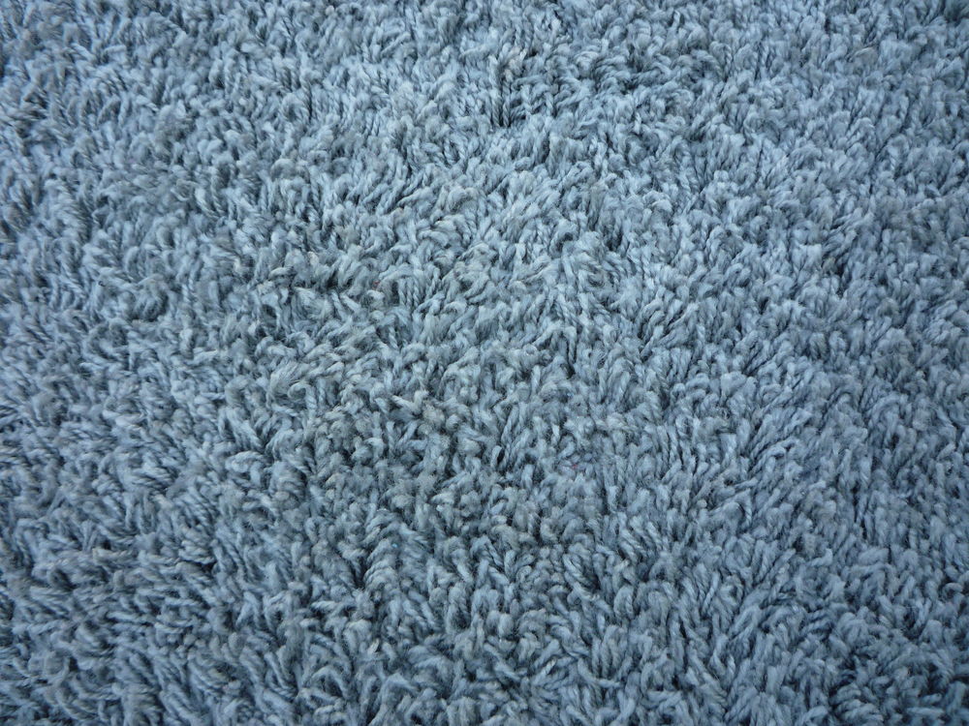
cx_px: 484
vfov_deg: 46.8
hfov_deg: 60.0
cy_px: 363
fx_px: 840
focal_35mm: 30
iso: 100
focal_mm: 5.2
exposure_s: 1/100
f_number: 3.5
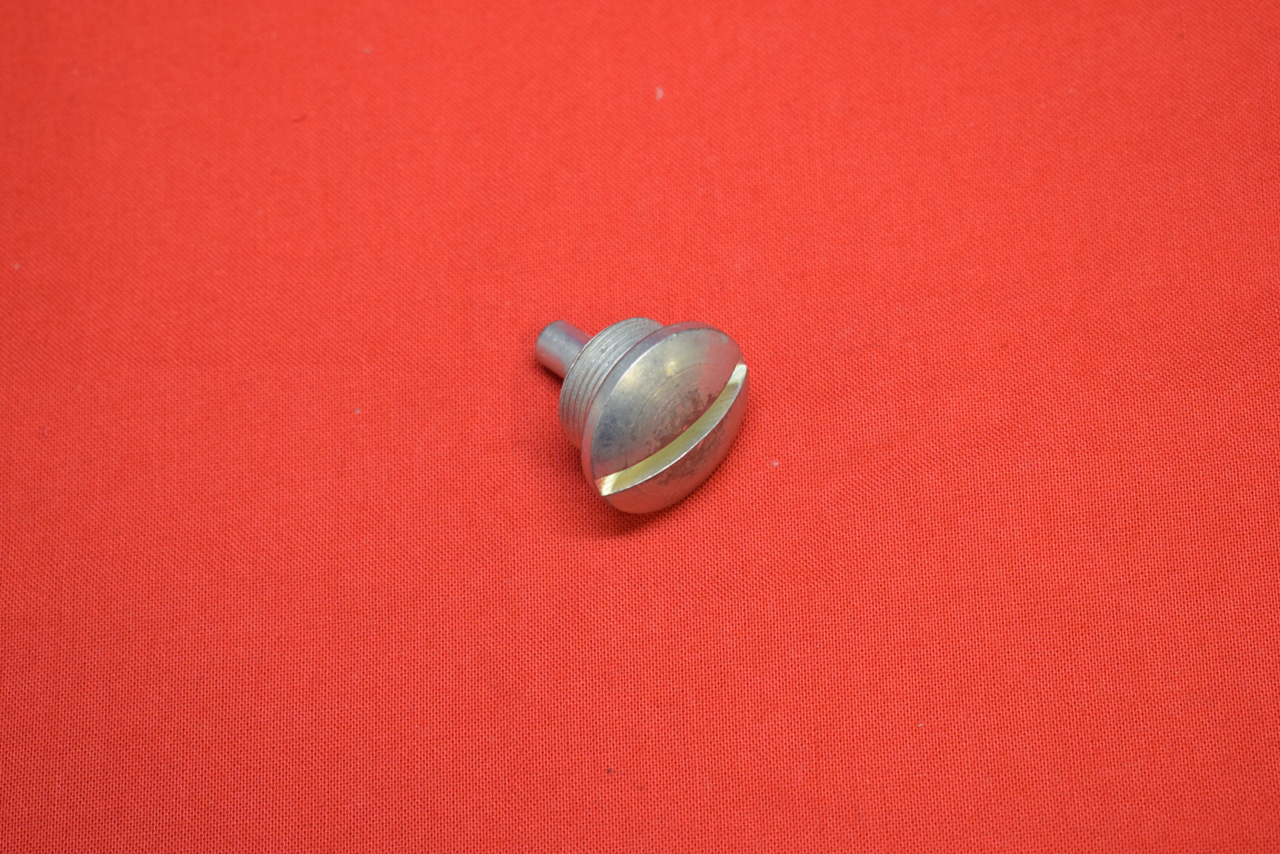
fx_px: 2934
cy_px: 427
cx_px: 640
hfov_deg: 24.6
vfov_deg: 16.6
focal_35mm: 82
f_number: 5.6
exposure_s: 1/60
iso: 1250
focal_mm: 55
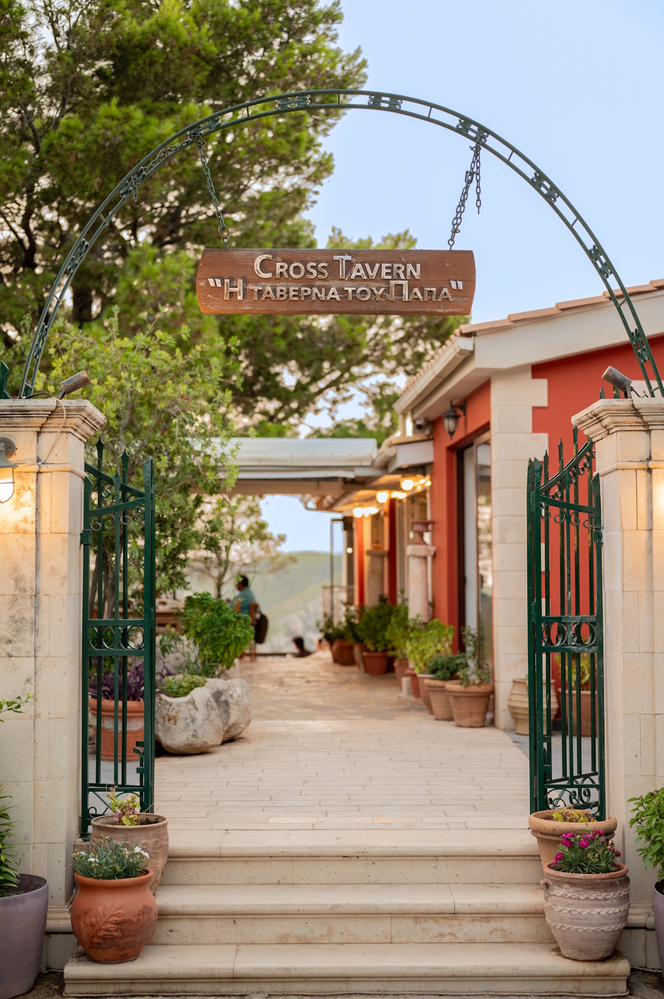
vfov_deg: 39.6
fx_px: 1385
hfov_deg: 27.0
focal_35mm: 50
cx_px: 332
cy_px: 500
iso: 800
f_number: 2
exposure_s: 1/320
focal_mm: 50
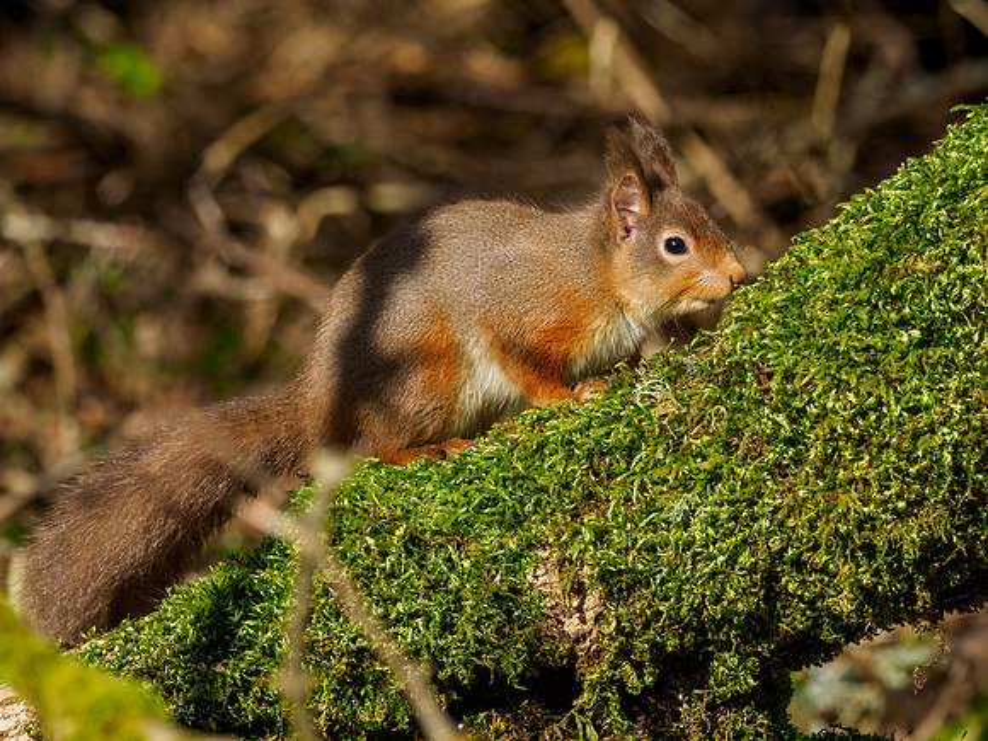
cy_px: 286
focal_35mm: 738
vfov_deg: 2.0
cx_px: 607
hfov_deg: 2.7
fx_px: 21072
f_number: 5.6
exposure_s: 1/640
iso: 200
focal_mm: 300
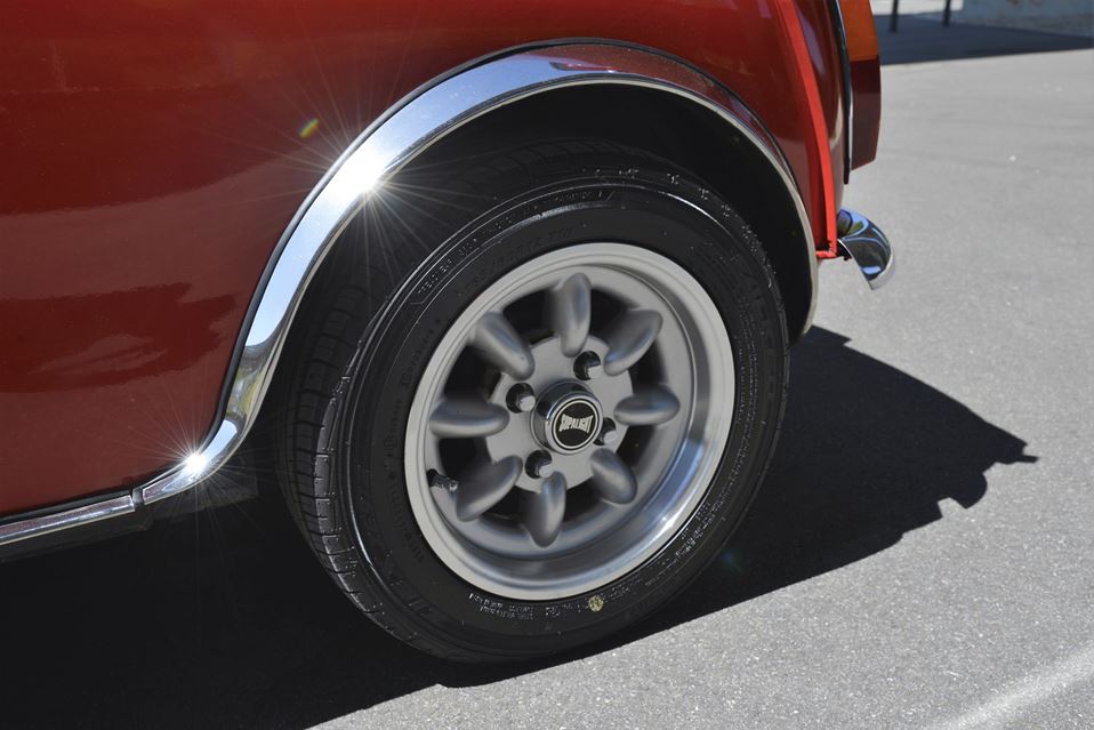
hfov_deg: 54.4
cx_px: 547
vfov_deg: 37.9
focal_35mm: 35
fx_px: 1064
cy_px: 365
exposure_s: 1/320
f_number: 9
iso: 100
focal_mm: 35
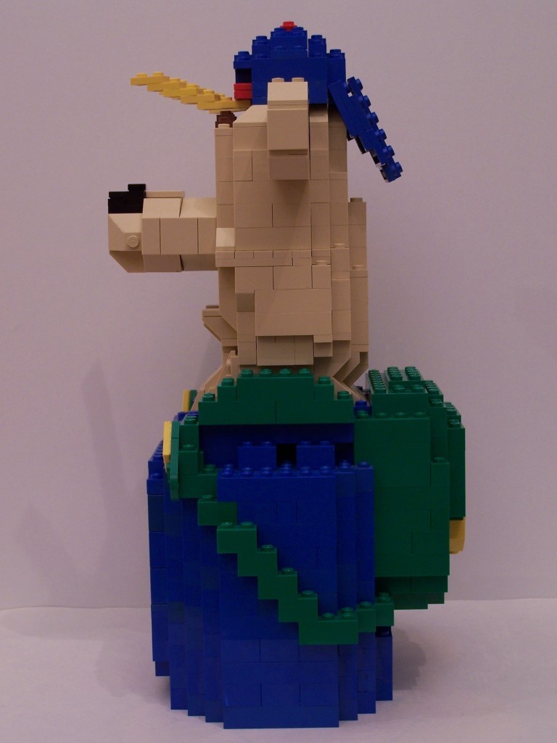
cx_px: 278
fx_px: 1437
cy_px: 372
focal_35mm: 67
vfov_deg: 29.0
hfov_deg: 21.9
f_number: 3.2
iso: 80
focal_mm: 11.1
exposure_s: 1/3
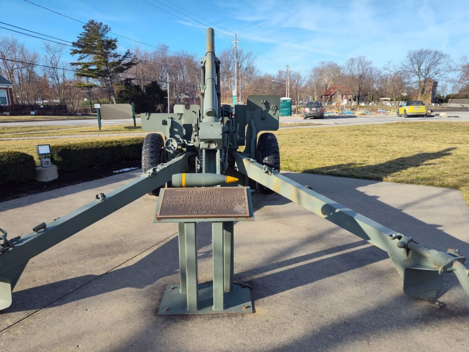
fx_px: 312
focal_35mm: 23
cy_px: 176
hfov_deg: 73.9
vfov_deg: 58.9
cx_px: 234
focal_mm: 5.56
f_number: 1.8
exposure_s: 1/1027
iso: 100
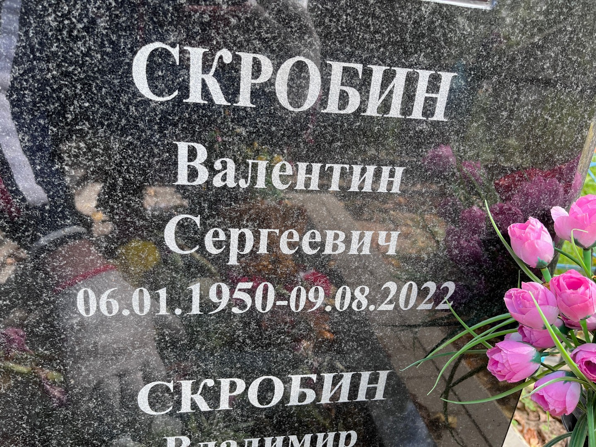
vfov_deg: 53.1
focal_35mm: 26
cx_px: 298
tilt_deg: -18.5
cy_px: 224
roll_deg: -8.4
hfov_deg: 67.3
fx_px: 448
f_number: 1.6
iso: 64
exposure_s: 1/121
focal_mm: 5.1
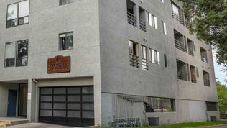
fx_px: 289
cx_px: 51
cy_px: 28
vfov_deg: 24.6
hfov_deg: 41.3
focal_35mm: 48
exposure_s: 1/60
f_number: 8
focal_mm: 29
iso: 400
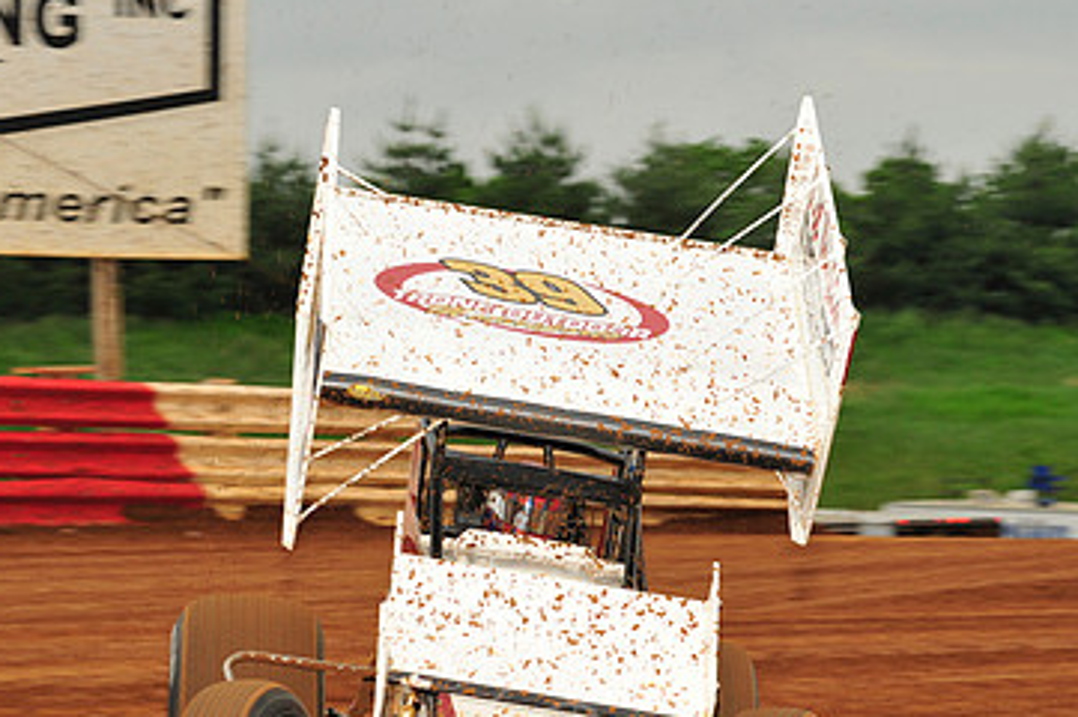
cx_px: 514
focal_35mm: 180
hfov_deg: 11.4
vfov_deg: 7.6
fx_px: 5385
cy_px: 514
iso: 800
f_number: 7.1
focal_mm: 112
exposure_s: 1/320
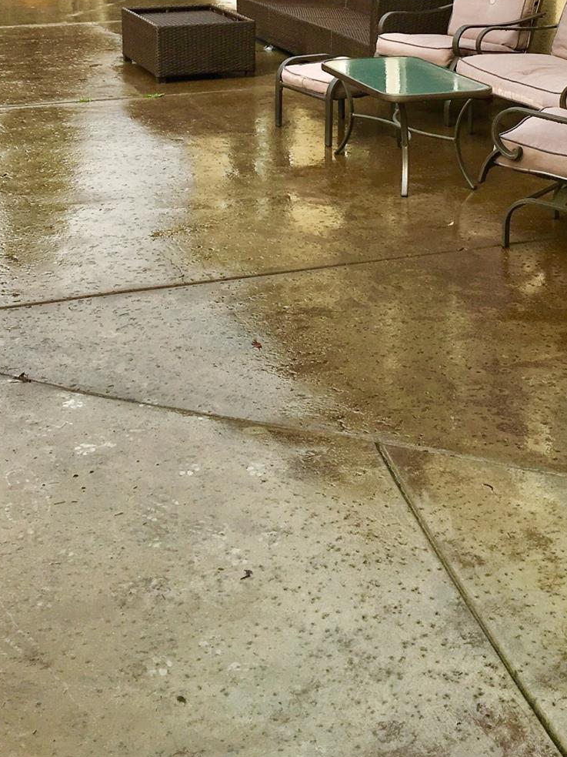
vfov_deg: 30.5
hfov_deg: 24.8
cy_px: 8
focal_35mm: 59
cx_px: 325
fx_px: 1289
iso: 25
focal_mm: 4.15
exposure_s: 1/1083
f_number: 2.2
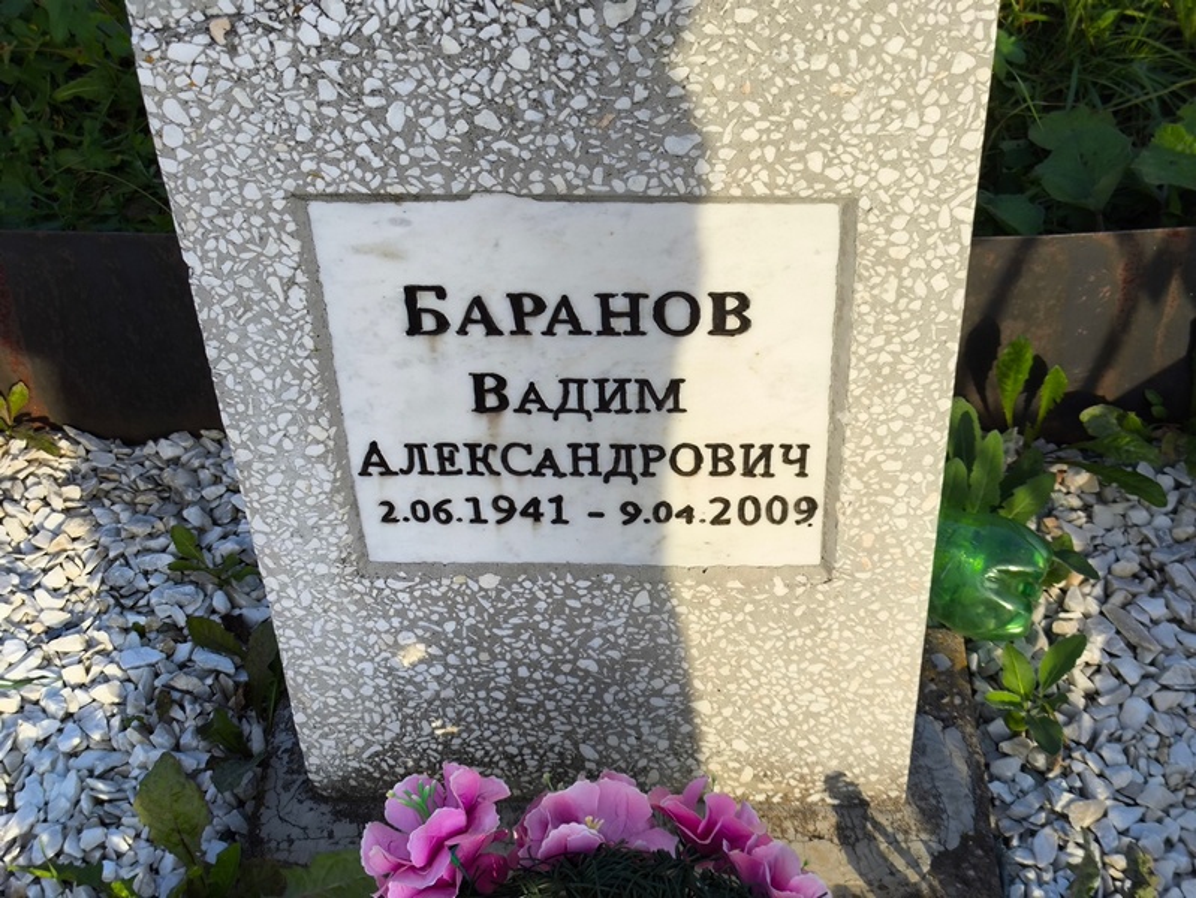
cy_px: 449
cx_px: 598
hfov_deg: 38.2
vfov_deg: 29.1
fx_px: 1728
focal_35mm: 50
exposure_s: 1/649
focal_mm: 4.71
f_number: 1.7
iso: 50
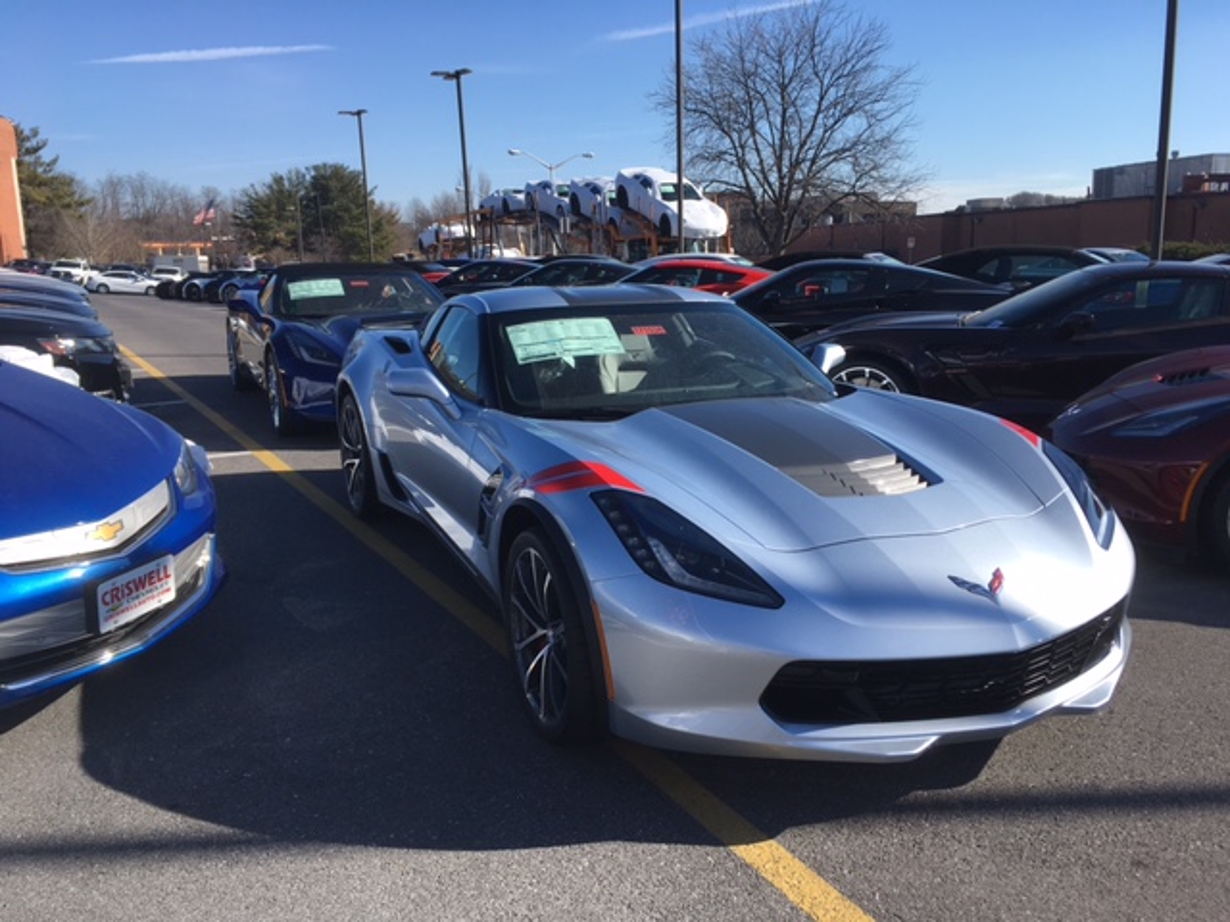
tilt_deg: -10.7
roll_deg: +1.1
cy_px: 461
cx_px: 615
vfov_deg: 48.2
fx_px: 1030
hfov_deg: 61.7
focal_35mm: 29
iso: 25
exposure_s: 1/1374
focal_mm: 4.15
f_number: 2.2
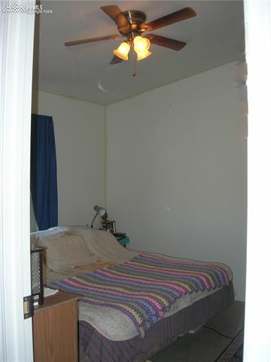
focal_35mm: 38
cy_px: 181
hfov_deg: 37.7
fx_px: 397
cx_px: 136
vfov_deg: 49.0
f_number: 2.8
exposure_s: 1/60.1
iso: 64
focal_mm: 7.8
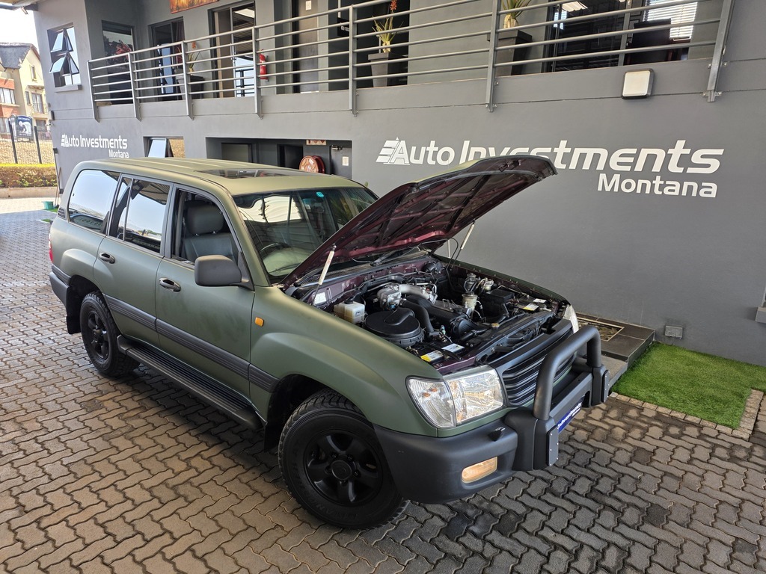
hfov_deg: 73.9
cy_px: 287
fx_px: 509
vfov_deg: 58.9
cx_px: 383
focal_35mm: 23
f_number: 1.7
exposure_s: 1/180
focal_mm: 6.25
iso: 64
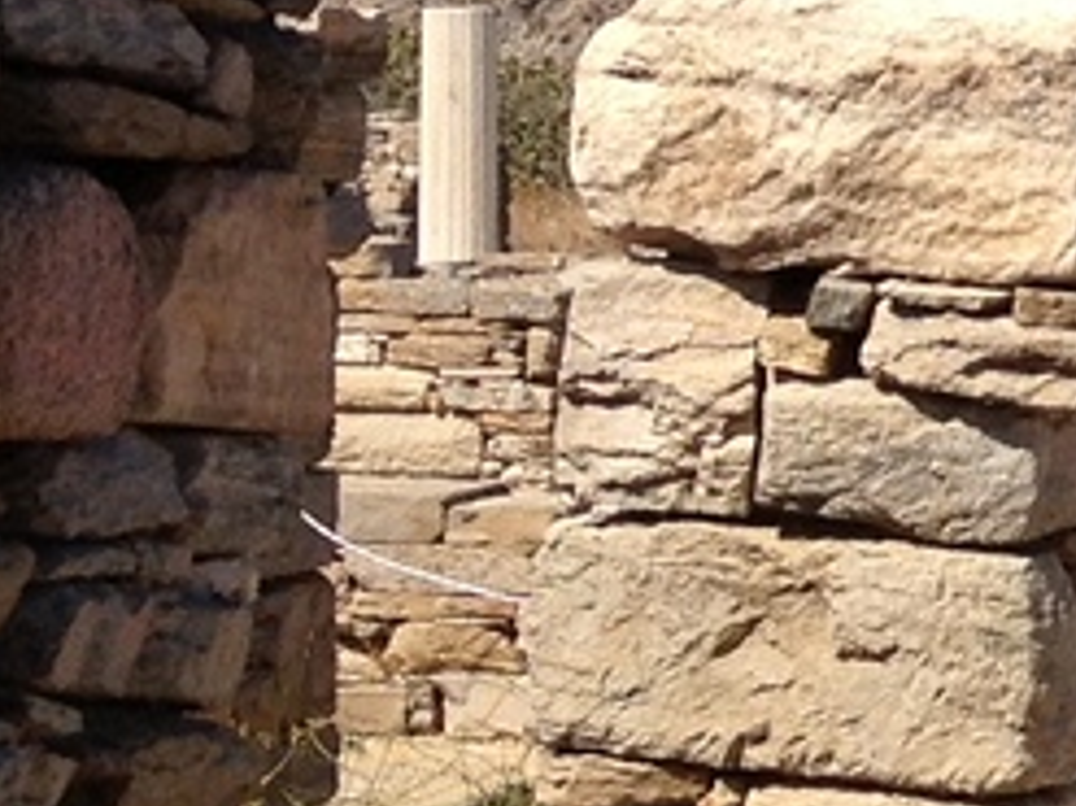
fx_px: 7053
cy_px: -96
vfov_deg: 6.5
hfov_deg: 7.9
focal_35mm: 227
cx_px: 2853
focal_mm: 4.28
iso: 50
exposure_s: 1/2304
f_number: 2.4
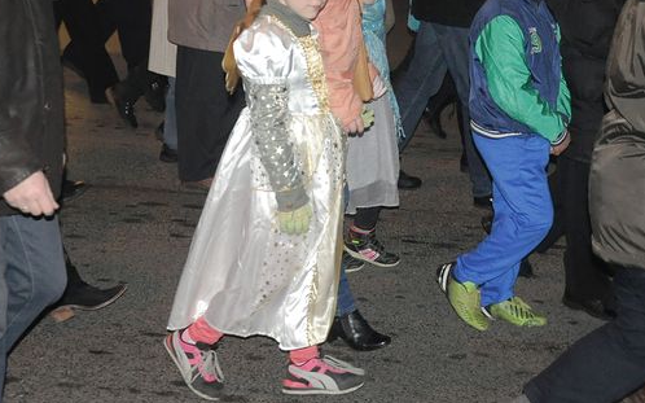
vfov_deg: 17.8
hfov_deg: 28.2
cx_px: 345
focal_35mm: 73
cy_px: 111
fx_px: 1283
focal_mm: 28
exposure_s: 1/60
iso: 2000
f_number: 5
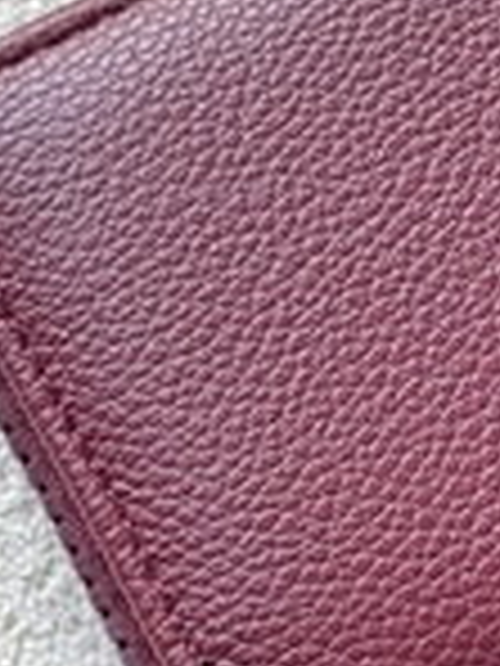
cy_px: 299
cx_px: 590
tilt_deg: -69.0
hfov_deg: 8.5
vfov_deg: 11.4
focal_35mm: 173
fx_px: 3332
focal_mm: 6.76
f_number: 1.78
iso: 160
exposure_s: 1/60
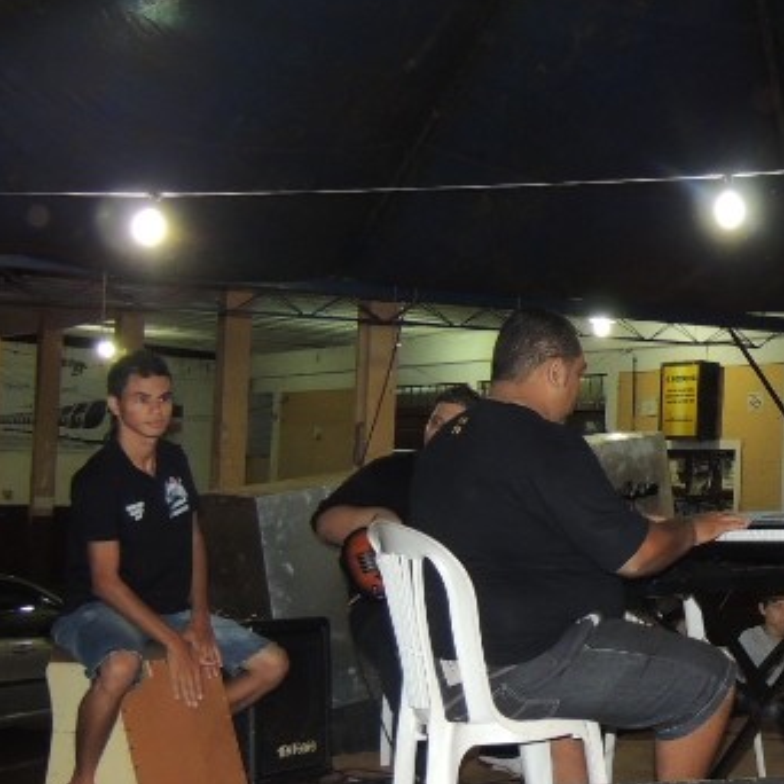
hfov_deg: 25.9
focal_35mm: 62
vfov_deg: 27.7
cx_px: 839
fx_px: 1589
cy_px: 449
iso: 360
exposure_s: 1/30
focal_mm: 5.3
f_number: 3.1
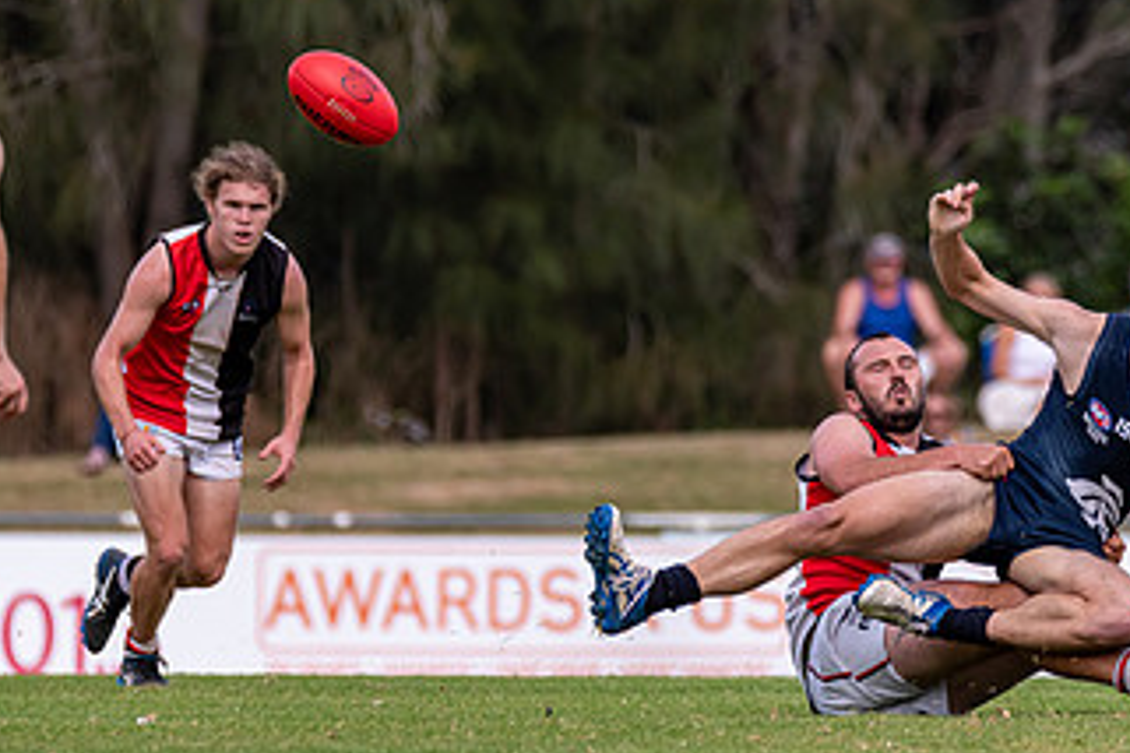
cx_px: 506
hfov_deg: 2.5
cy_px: 305
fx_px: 25454
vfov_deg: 1.7
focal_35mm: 811
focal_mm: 420
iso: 800
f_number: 6.3
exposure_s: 1/1600
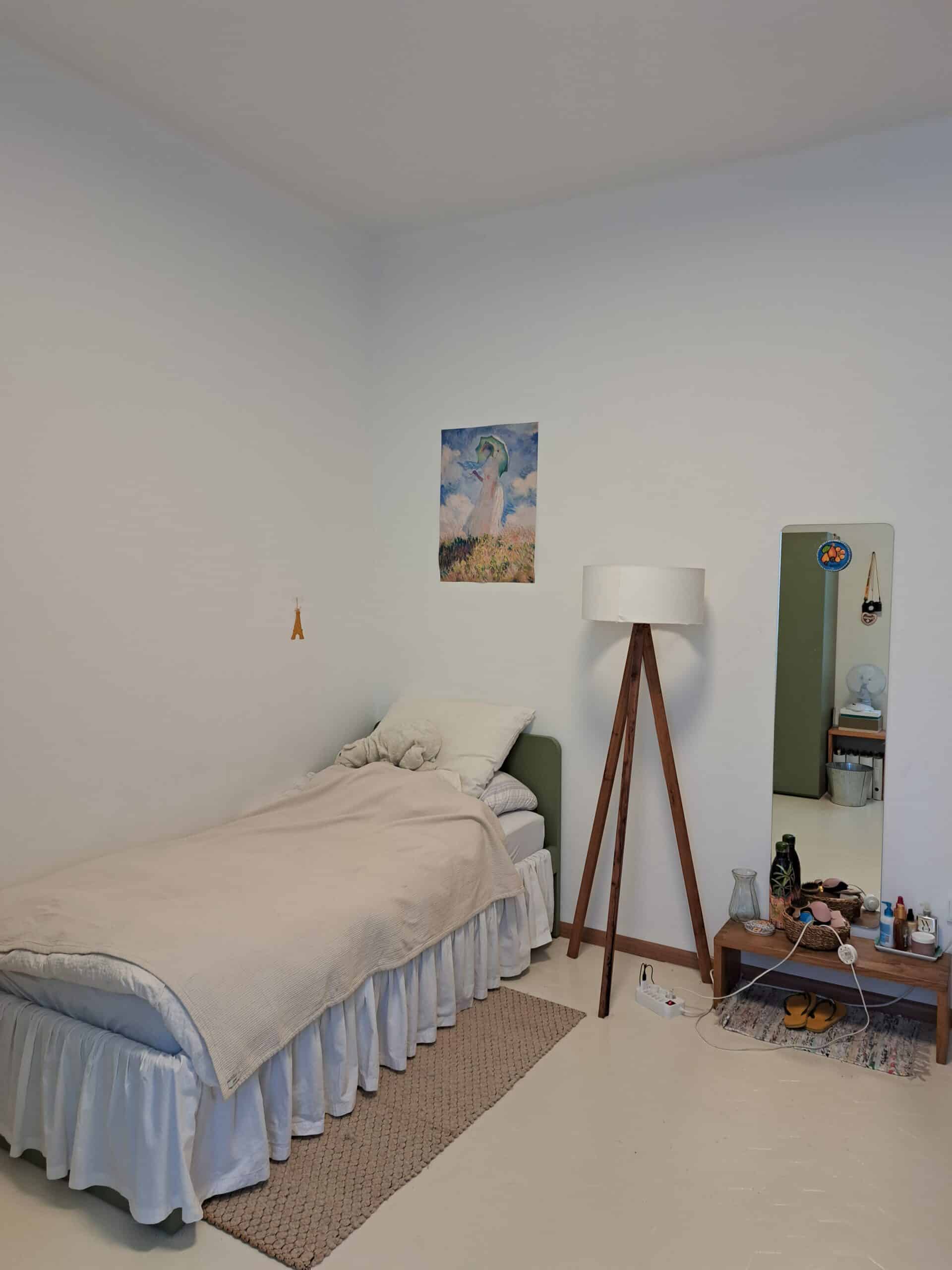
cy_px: 635
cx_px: 476
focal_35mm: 24
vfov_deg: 71.6
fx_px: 880
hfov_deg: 56.8
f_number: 1.8
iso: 100
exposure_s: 1/50
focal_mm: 5.23
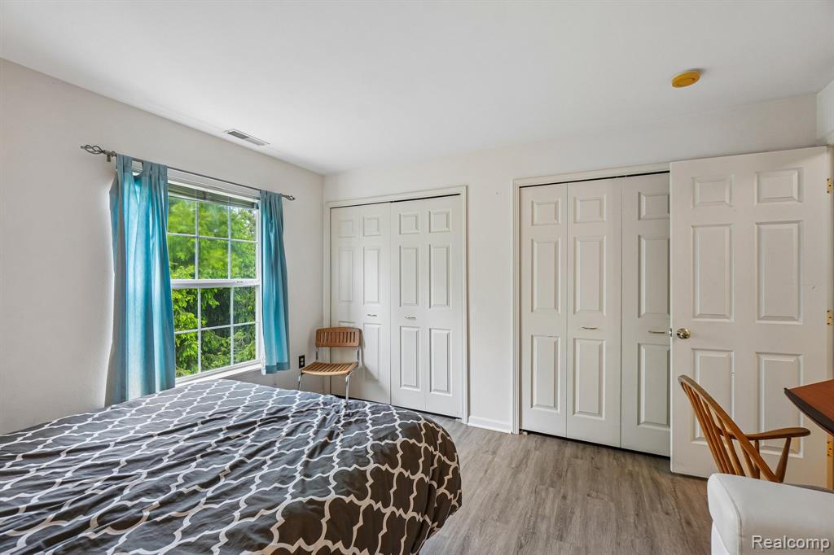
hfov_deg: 100.4
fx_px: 347
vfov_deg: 77.3
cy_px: 278
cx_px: 417
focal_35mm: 15
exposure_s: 1/15
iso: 400
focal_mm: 10
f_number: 8
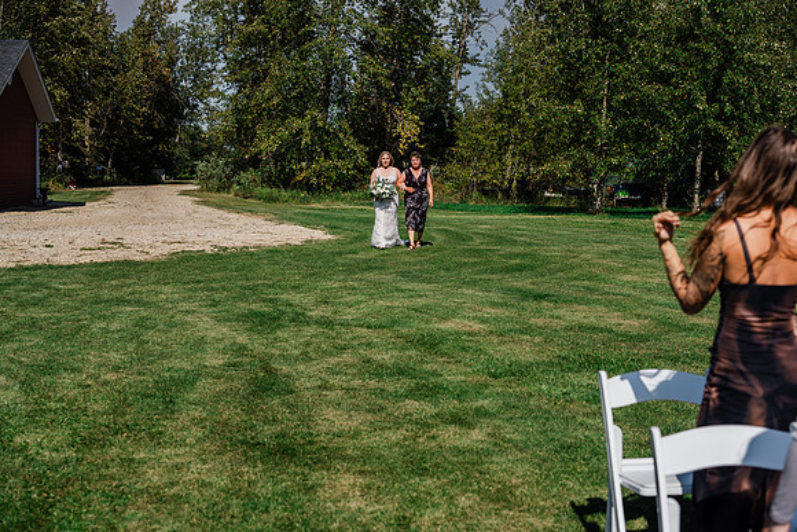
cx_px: 398
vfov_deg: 27.0
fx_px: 1107
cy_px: 266
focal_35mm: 50
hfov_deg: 39.6
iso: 125
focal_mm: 50
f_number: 4
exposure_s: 1/1600
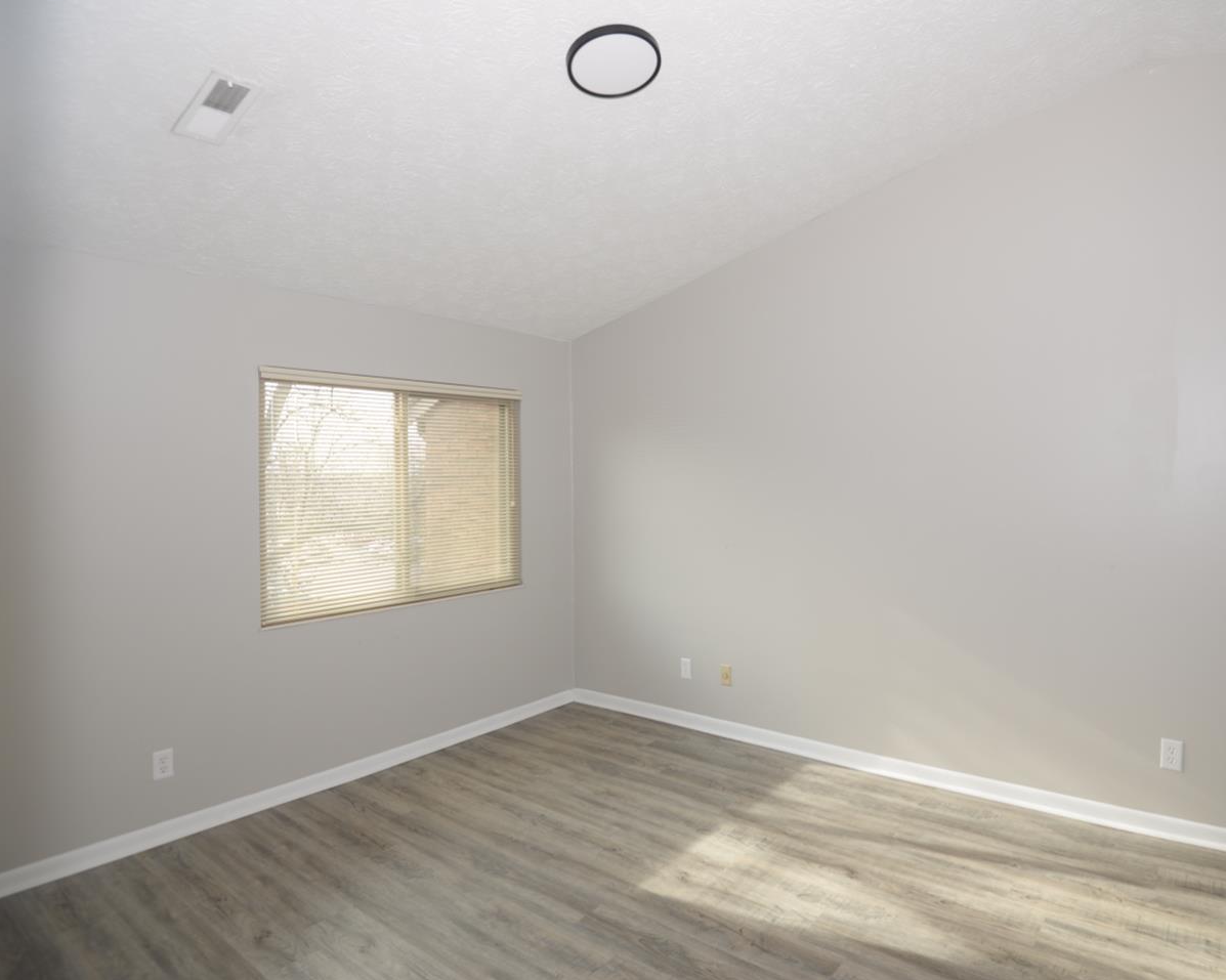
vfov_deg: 68.1
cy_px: 479
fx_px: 726
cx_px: 717
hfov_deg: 79.7
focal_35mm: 20
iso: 100
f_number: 4
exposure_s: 1/60
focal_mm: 17
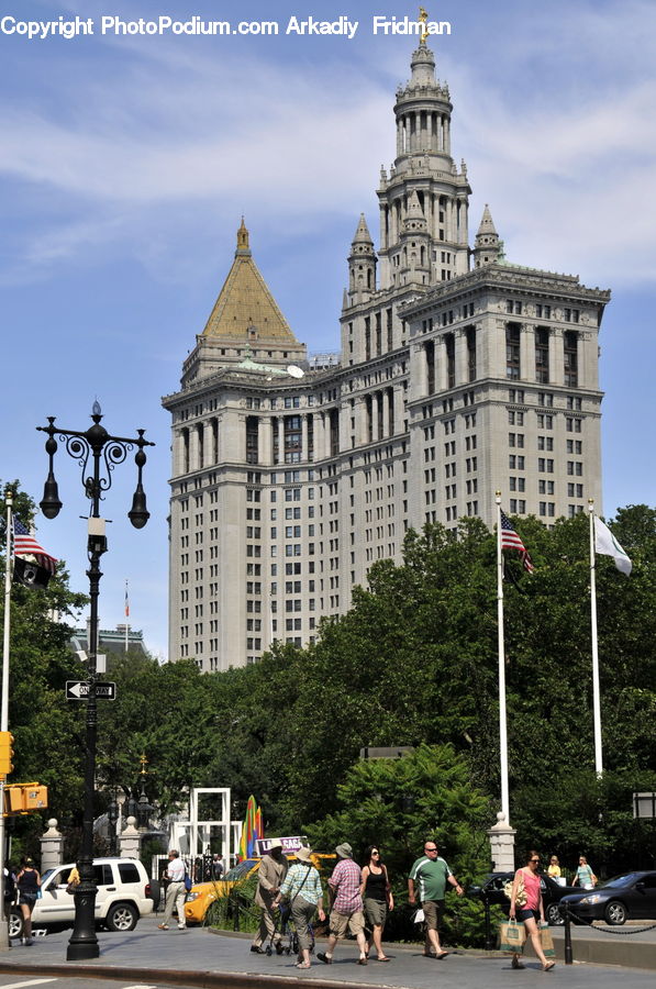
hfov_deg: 17.4
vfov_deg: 26.0
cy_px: 494
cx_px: 328
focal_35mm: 78
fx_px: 2139
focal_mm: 52
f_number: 8
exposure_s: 1/640
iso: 200
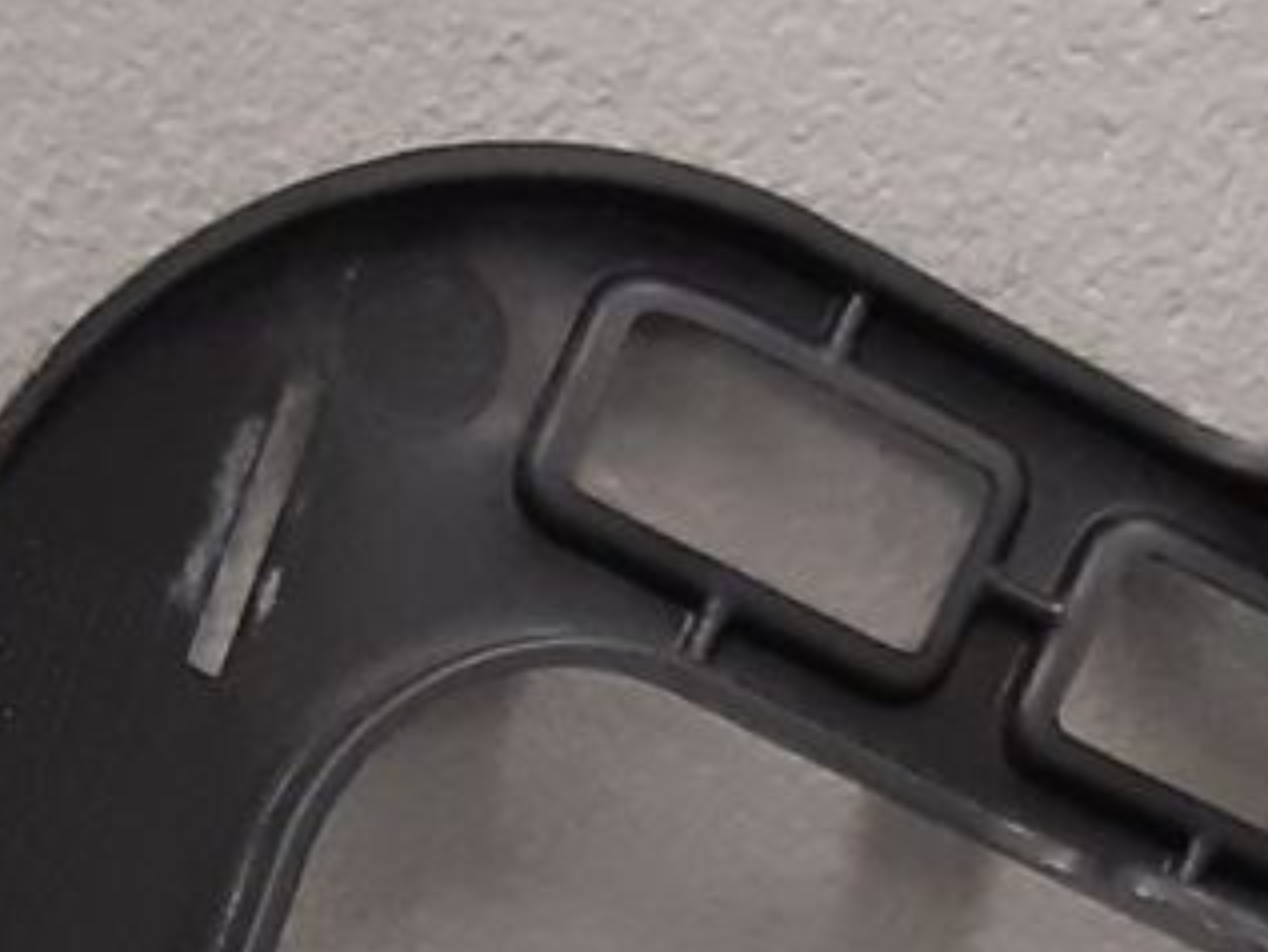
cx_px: 784
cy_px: 2300
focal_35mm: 168
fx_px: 6156
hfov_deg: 11.8
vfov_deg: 8.1
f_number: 1.7
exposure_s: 1/50
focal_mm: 3.93
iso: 200
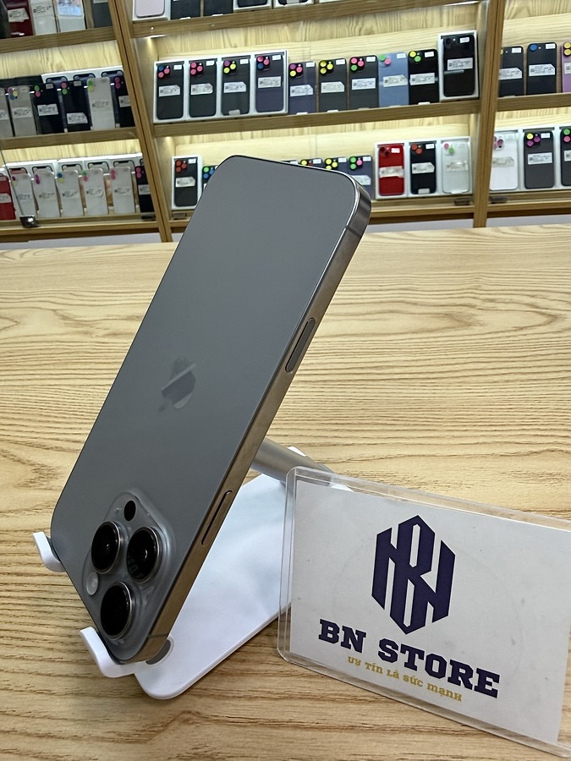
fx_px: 528
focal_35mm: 24
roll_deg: +4.8
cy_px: 380
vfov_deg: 71.6
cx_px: 286
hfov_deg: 56.8
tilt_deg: -28.4
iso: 80
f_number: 2.2
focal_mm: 2.22
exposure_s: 1/120
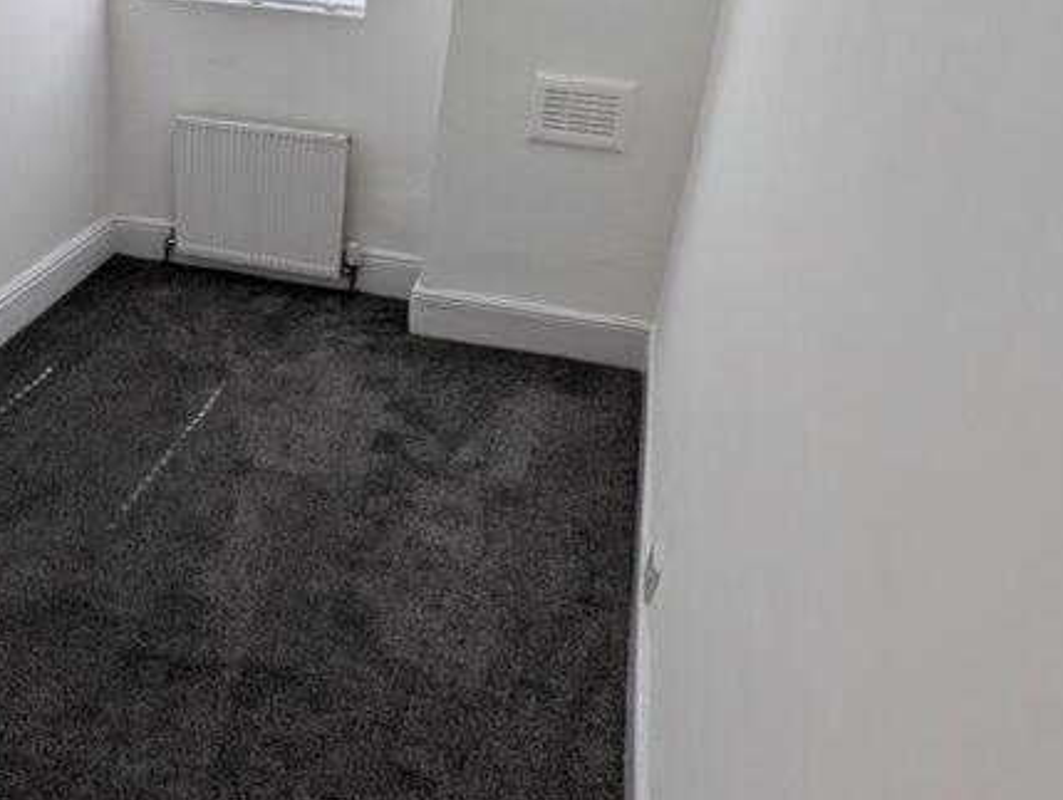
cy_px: 276
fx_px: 953
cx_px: 248
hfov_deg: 55.1
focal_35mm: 31
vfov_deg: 45.0
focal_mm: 1.95
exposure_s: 1/529
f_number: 2.2
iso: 45
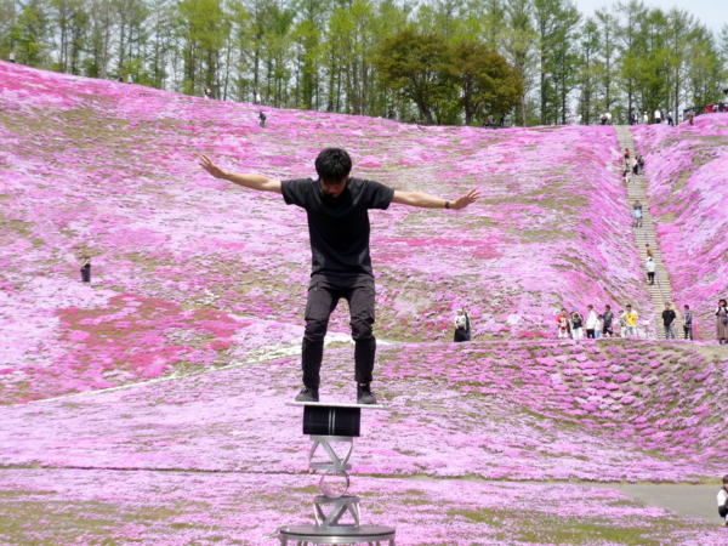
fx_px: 1073
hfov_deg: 37.5
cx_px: 364
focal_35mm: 51
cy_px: 273
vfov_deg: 28.6
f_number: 3.2
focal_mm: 8.4
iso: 100
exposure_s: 1/800
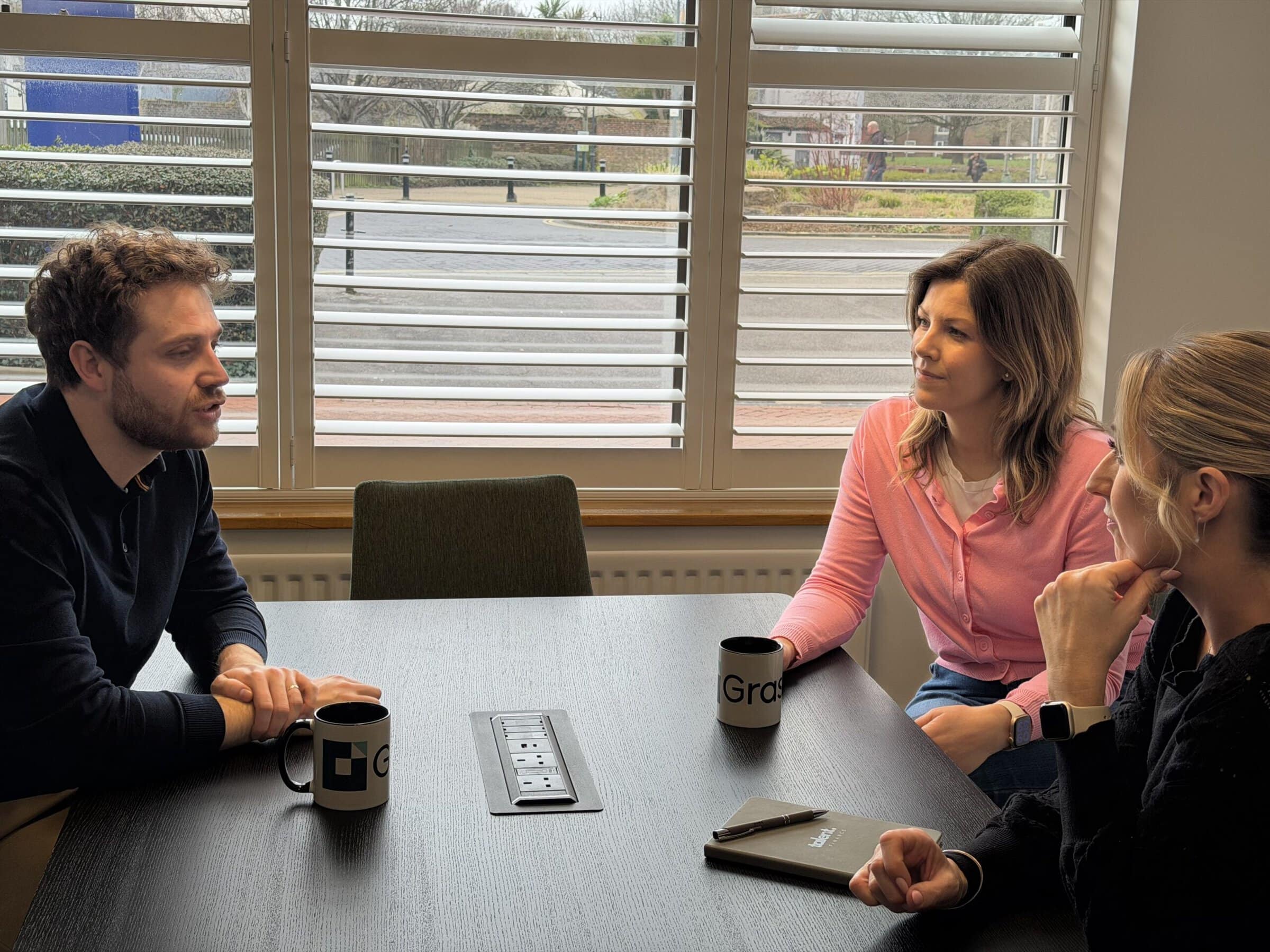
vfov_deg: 30.3
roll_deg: -1.4
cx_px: 635
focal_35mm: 48
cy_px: 476
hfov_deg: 39.7
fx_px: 1761
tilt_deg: -11.4
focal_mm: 6.76
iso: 64
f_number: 1.78
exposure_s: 1/249
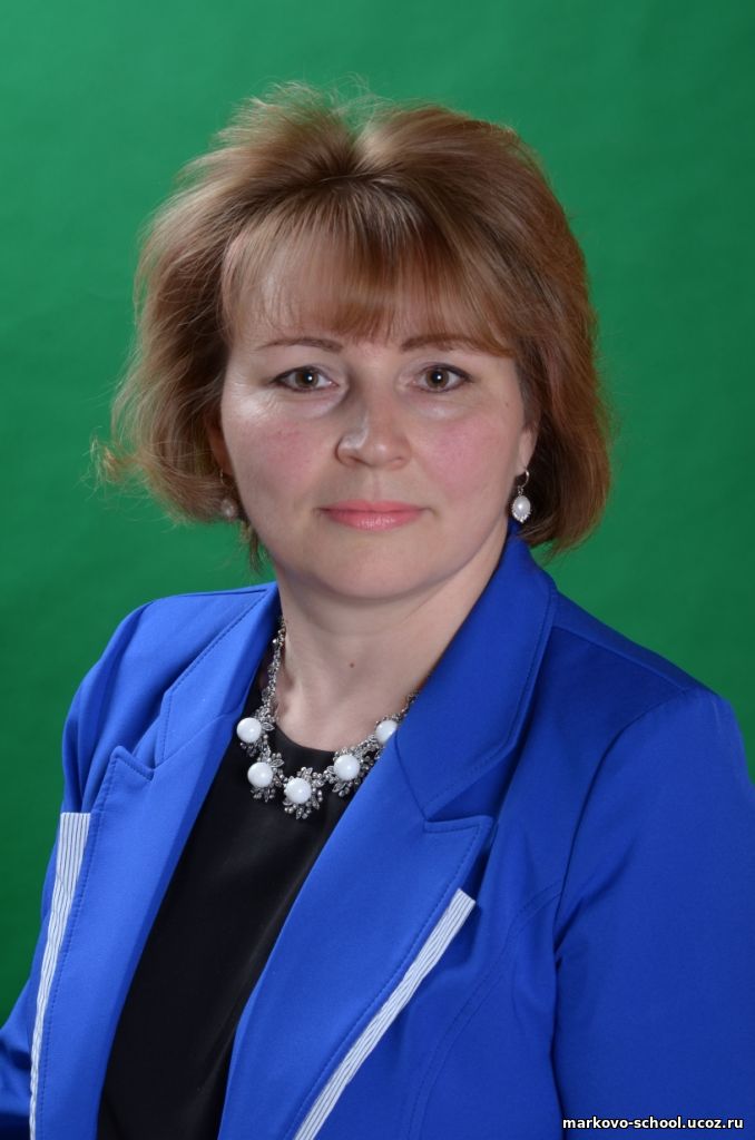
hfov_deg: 10.7
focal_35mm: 128
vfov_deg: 16.1
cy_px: 570
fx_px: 4030
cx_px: 378
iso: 160
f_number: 8
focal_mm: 85
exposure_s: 1/160
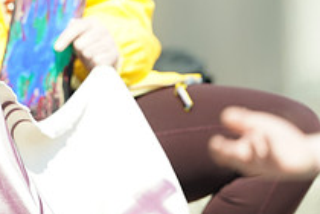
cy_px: -66
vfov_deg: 0.6
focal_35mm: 2323
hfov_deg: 0.9
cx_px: -102
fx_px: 20647
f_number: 6.3
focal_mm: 840
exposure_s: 1/320
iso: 250
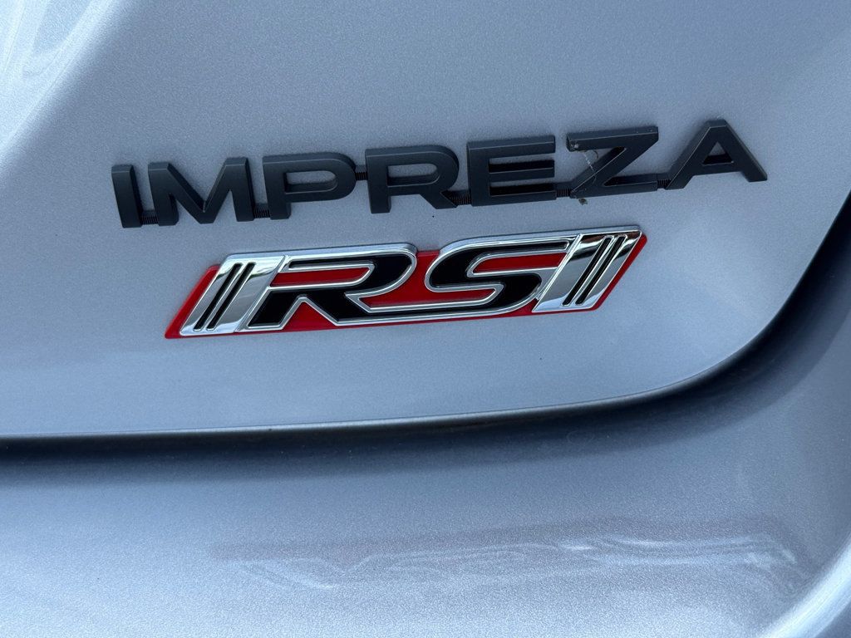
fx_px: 1180
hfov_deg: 39.7
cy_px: 319
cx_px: 426
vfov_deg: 30.3
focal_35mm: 48
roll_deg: +4.1
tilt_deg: -23.5
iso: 80
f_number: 1.78
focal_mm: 6.76
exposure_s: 1/1678
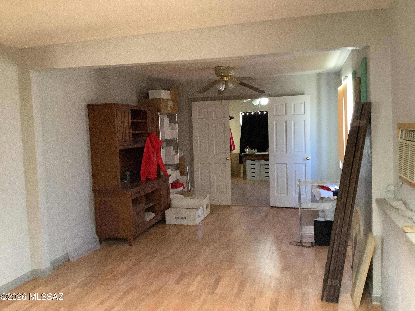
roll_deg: +2.9
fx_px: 372
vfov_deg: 45.4
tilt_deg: -5.3
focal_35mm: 31
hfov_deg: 58.4
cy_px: 156
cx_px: 208
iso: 320
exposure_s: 1/33
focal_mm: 3.3
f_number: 2.4
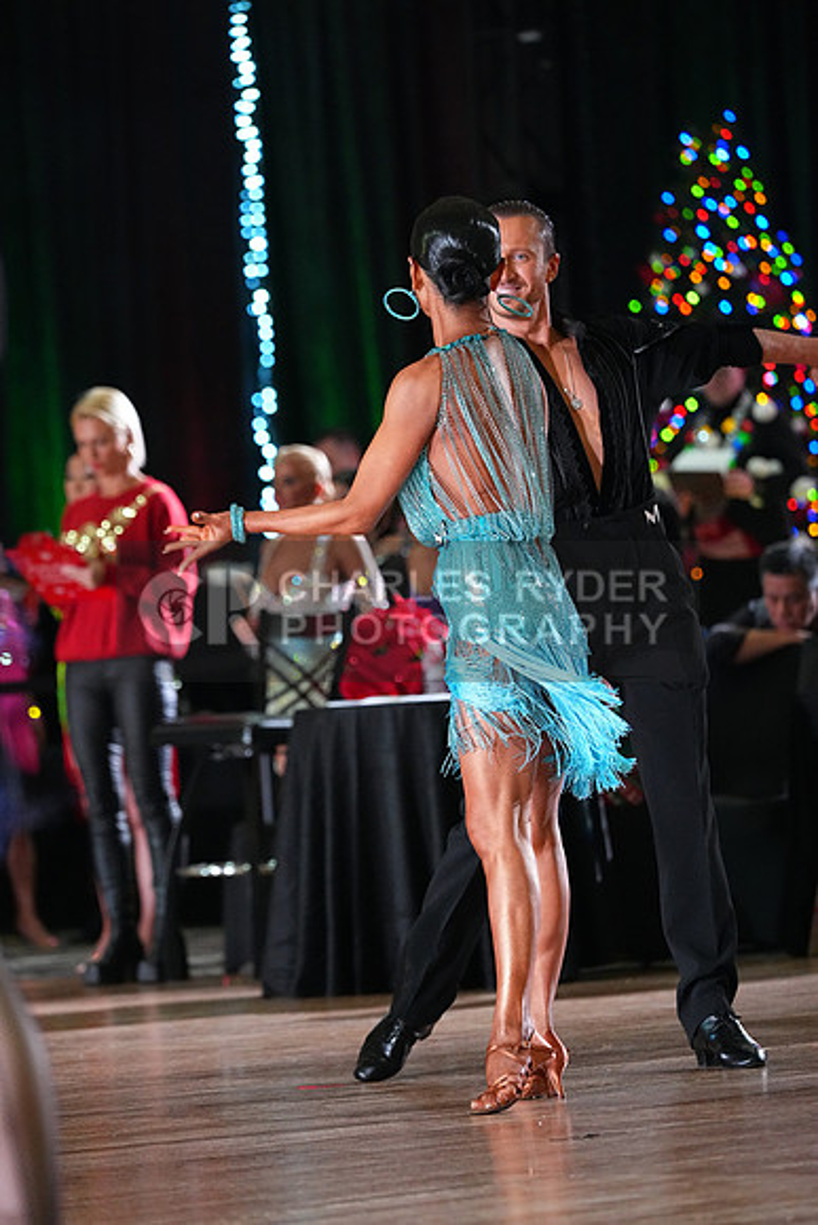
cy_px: 612
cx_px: 409
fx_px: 6812
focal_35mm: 200
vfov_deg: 10.3
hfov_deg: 6.9
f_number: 4.5
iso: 8000
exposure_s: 1/400
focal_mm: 200
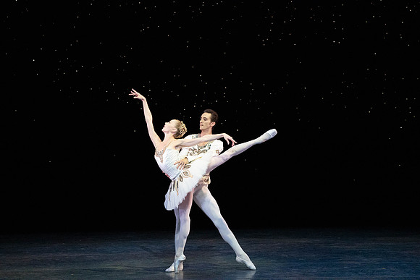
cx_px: 210
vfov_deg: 4.7
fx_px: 3431
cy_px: 140
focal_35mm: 294
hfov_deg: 7.0
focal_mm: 294
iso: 20000
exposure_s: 1/400
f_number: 11
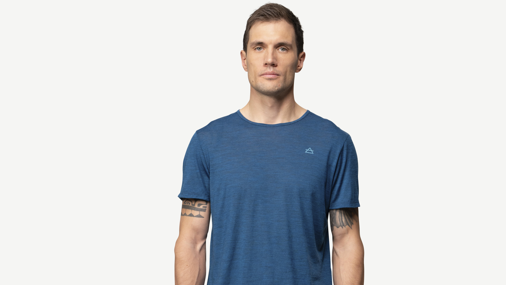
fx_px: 1570
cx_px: 253
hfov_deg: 18.3
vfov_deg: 10.2
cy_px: 345
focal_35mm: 117
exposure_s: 1/80
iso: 500
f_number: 5
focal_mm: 70
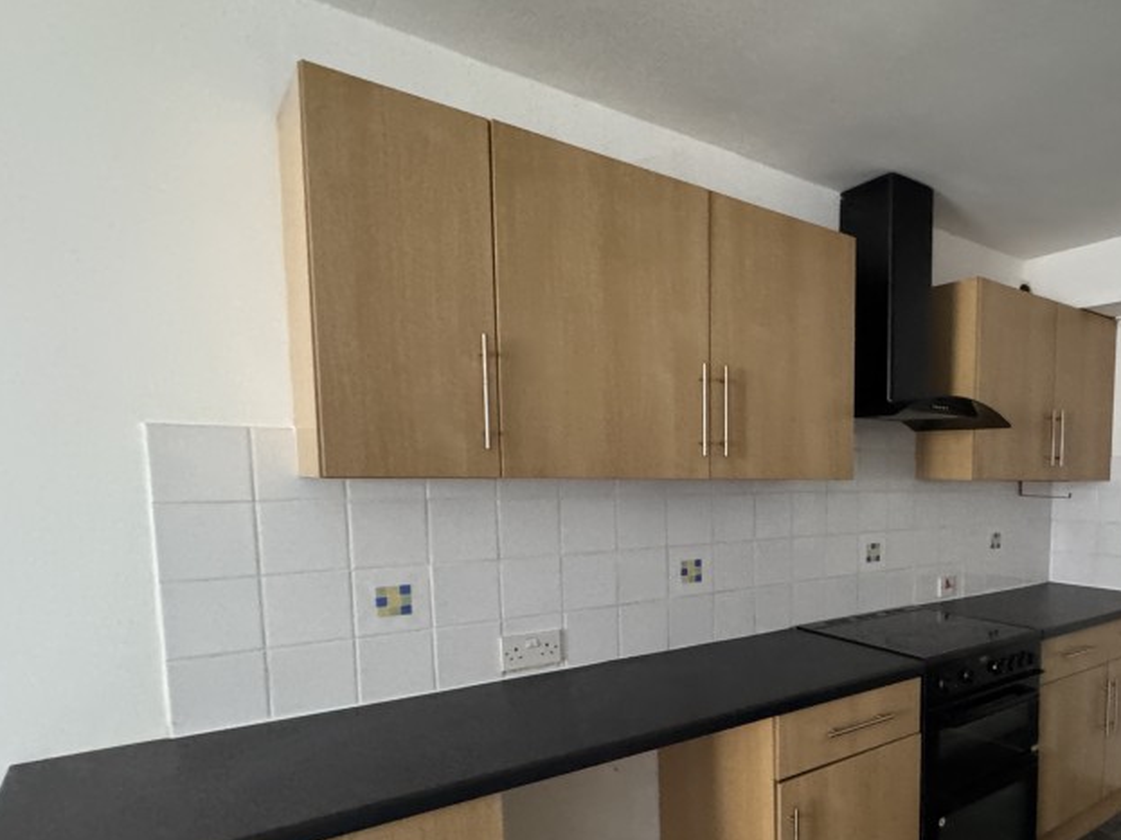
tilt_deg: -4.9
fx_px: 745
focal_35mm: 23
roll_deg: -1.2
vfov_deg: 57.9
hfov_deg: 67.5
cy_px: 543
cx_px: 885
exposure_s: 1/60
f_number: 2.2
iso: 1000
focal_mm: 2.22
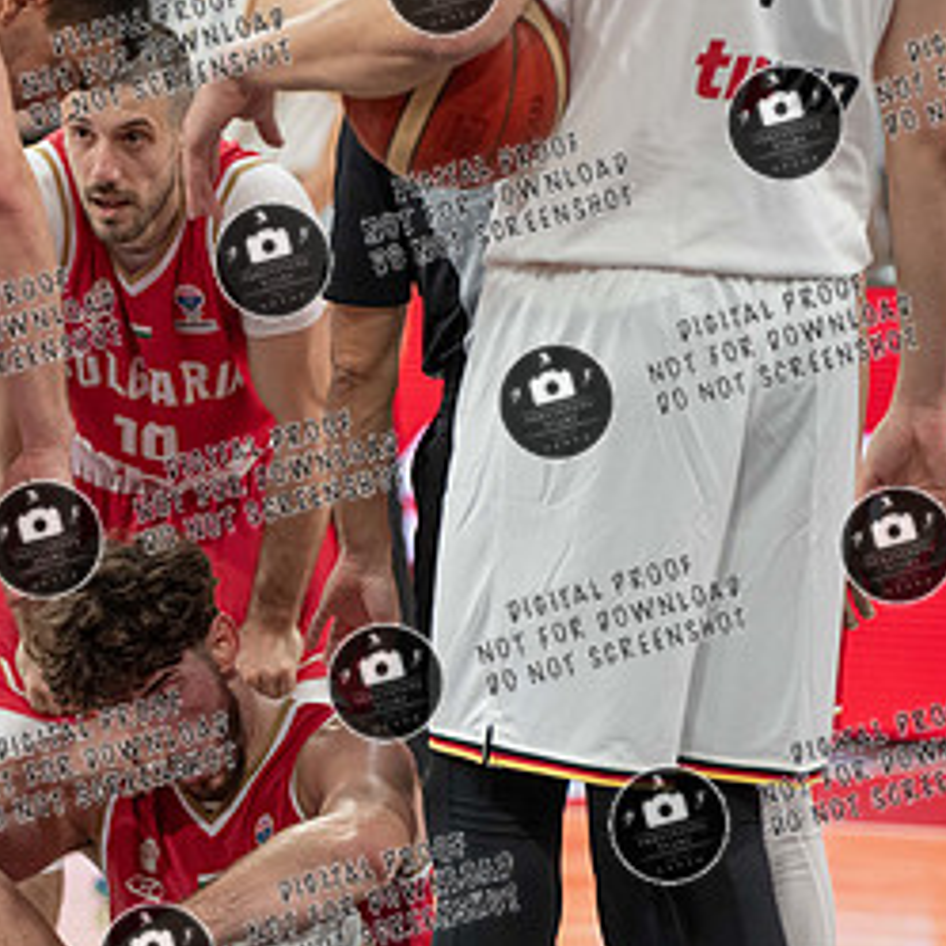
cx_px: 165
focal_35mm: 330
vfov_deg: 5.3
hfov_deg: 5.3
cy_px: 697
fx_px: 10203
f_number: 3.2
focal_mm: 150
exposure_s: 1/1000
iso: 1100
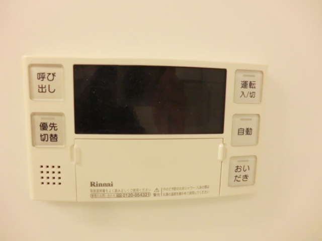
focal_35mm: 24
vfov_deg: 56.8
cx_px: 161
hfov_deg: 71.6
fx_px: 223
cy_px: 120
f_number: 3.2
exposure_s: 1/50
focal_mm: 4.3
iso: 800
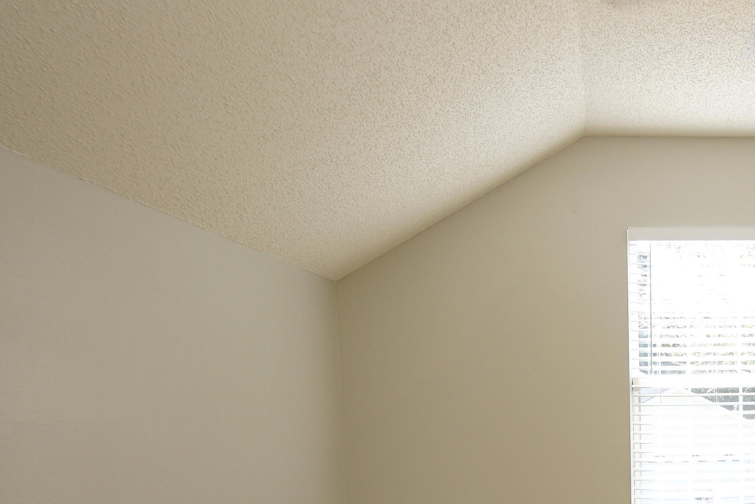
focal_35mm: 36
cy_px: 453
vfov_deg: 34.8
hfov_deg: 47.4
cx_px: 690
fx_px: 755
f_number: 4.5
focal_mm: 12
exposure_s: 1/60
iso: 125
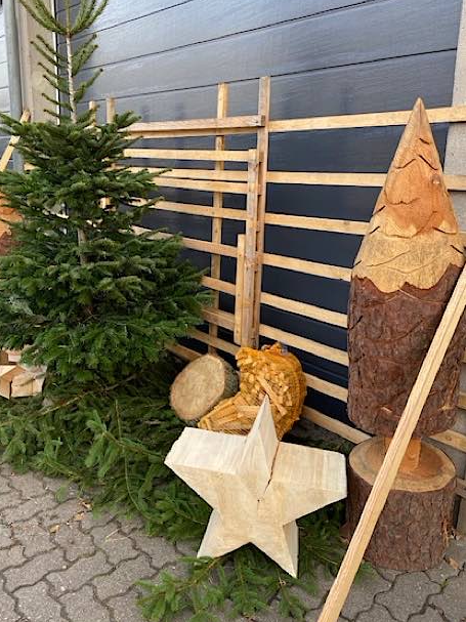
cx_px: 198
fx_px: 539
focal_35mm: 30
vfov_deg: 59.8
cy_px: 272
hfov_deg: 46.6
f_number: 1.8
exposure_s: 1/122
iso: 50
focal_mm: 4.25
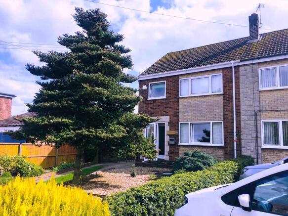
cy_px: 108
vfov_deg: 48.2
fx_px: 241
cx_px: 144
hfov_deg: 61.7
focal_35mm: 29
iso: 32
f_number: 2.2
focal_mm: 4.15
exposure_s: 1/1799
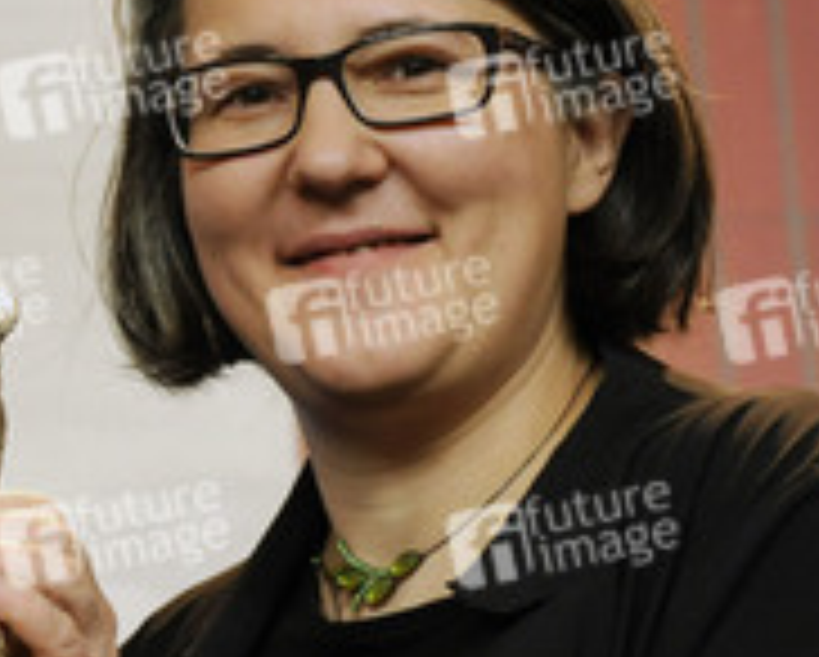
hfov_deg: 7.9
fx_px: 5896
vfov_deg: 6.4
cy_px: 423
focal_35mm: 243
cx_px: -9
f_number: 8
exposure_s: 1/200
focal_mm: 105
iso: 2000
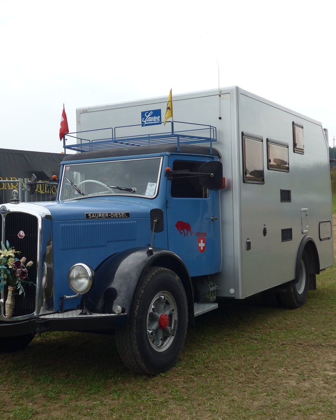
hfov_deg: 29.6
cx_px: 131
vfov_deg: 36.7
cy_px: 210
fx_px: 634
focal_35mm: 51
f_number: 2.8
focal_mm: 8
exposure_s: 1/250
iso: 80
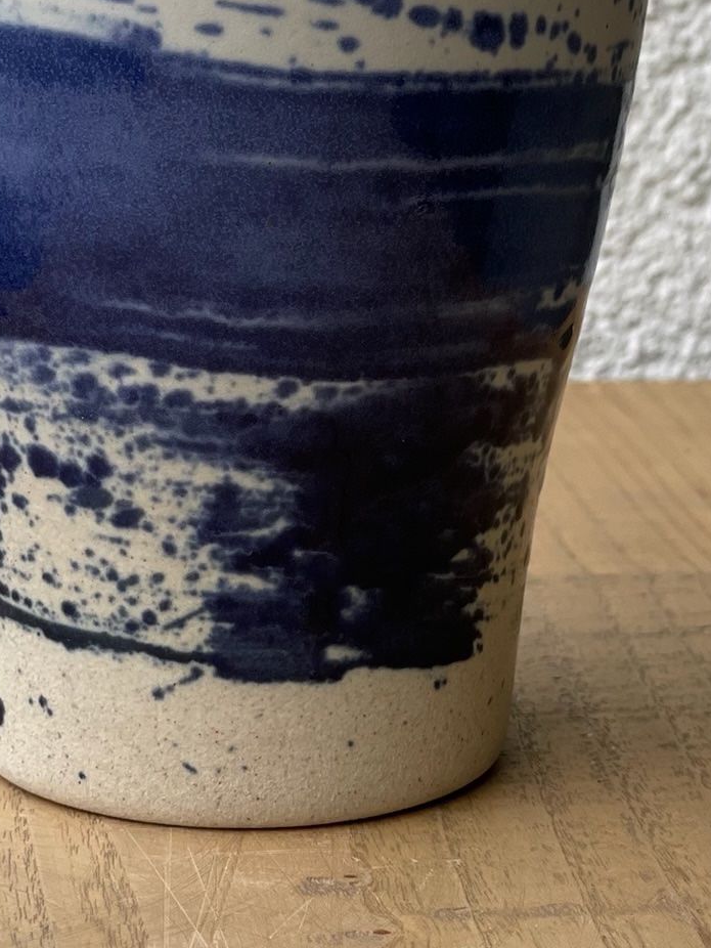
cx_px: 213
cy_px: 293
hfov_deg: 12.9
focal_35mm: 115
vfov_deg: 17.1
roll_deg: -0.6
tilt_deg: -9.5
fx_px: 3148
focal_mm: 6
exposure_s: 1/372
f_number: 2
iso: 32
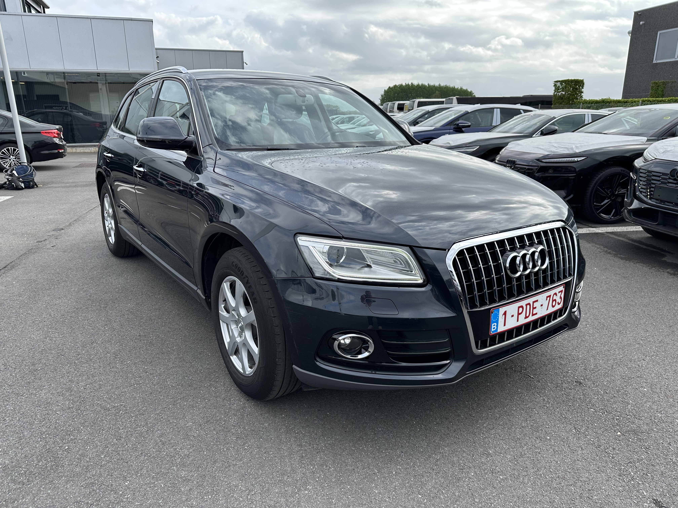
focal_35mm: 24
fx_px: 470
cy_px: 254
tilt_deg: -15.8
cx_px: 339
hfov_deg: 71.6
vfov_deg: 56.8
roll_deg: +0.8
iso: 80
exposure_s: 1/1812
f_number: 1.78
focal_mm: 6.86
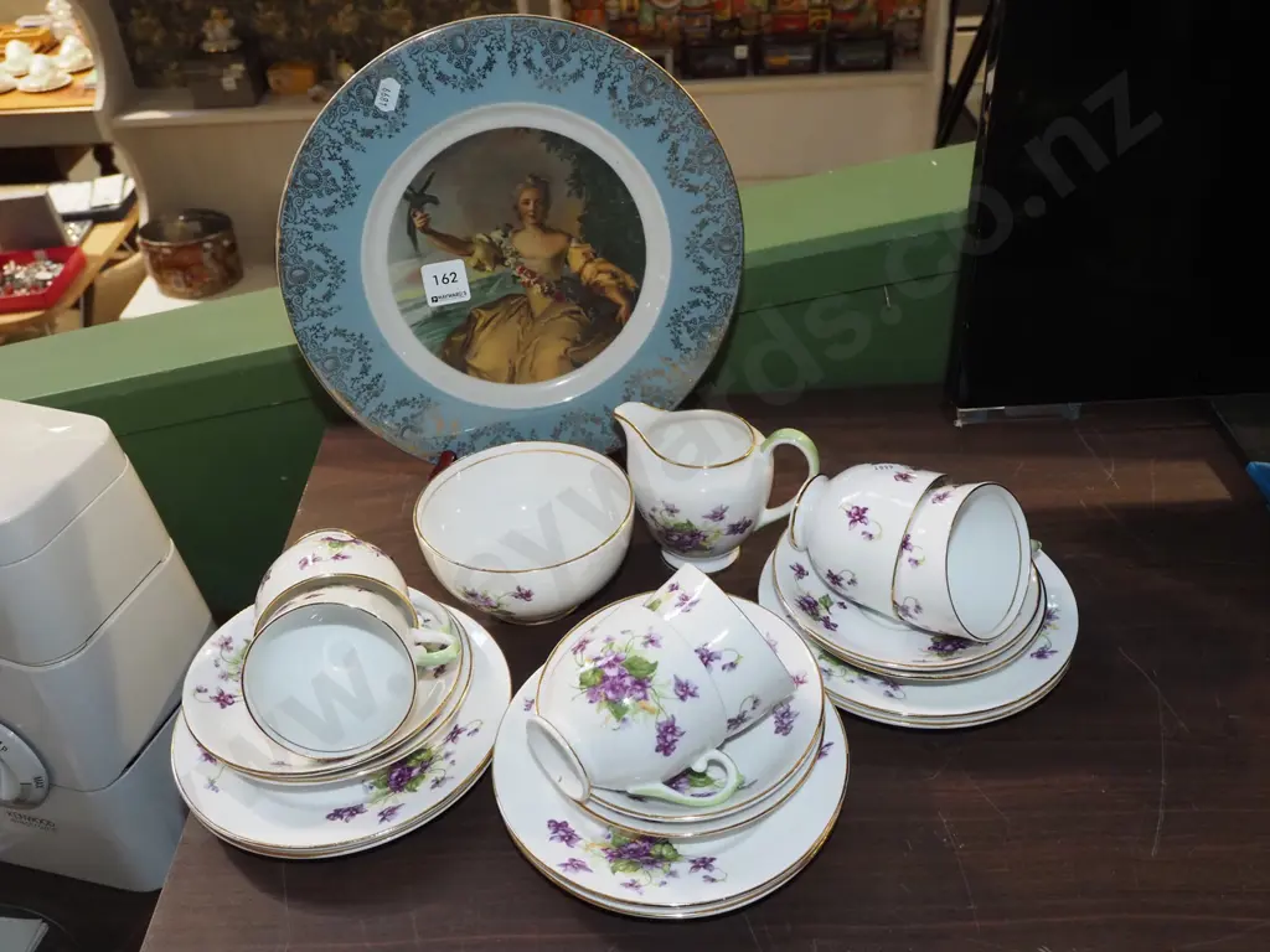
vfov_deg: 44.2
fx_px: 1174
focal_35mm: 32
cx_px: 635
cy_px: 476
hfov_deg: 56.8
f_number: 5.6
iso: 2500
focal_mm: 16
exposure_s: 1/125
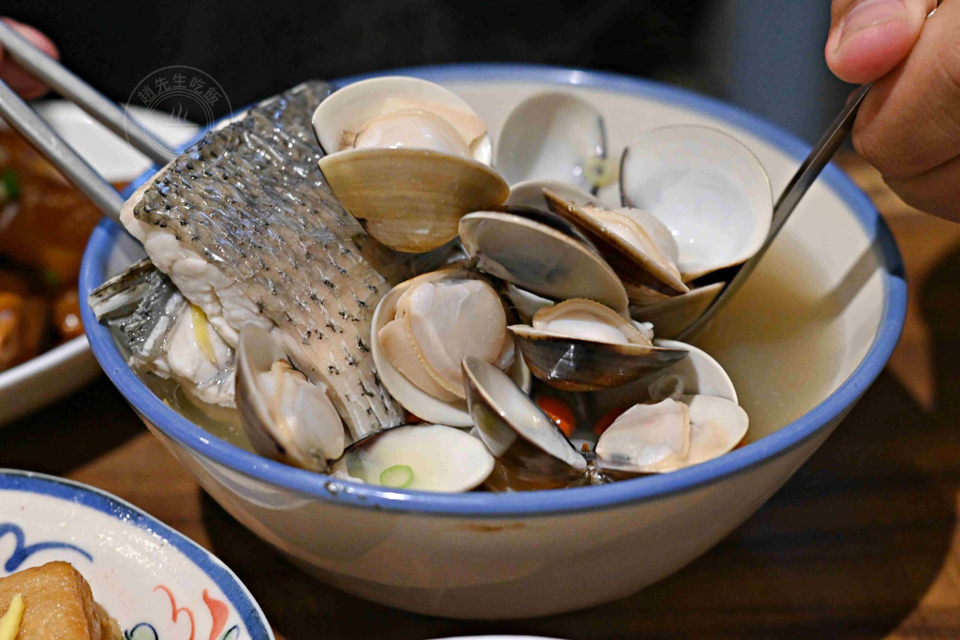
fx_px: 2000
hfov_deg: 27.0
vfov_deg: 18.2
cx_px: 480
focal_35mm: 75
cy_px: 320
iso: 3200
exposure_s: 1/200
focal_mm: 50
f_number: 3.2
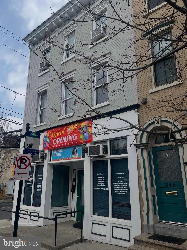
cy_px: 125
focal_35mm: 26
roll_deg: +0.3
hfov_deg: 53.1
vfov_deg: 67.3
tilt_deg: +16.1
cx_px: 94
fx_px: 187
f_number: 1.6
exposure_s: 1/2268
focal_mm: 5.1
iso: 50
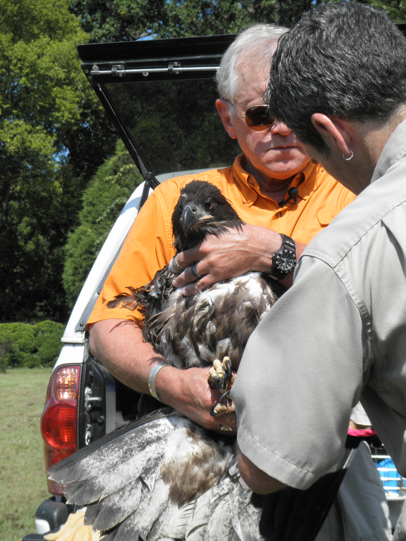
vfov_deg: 26.7
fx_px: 1142
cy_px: 270
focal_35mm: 73
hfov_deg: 20.2
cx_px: 203
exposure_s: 1/100
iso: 80
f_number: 11.3
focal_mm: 12.9
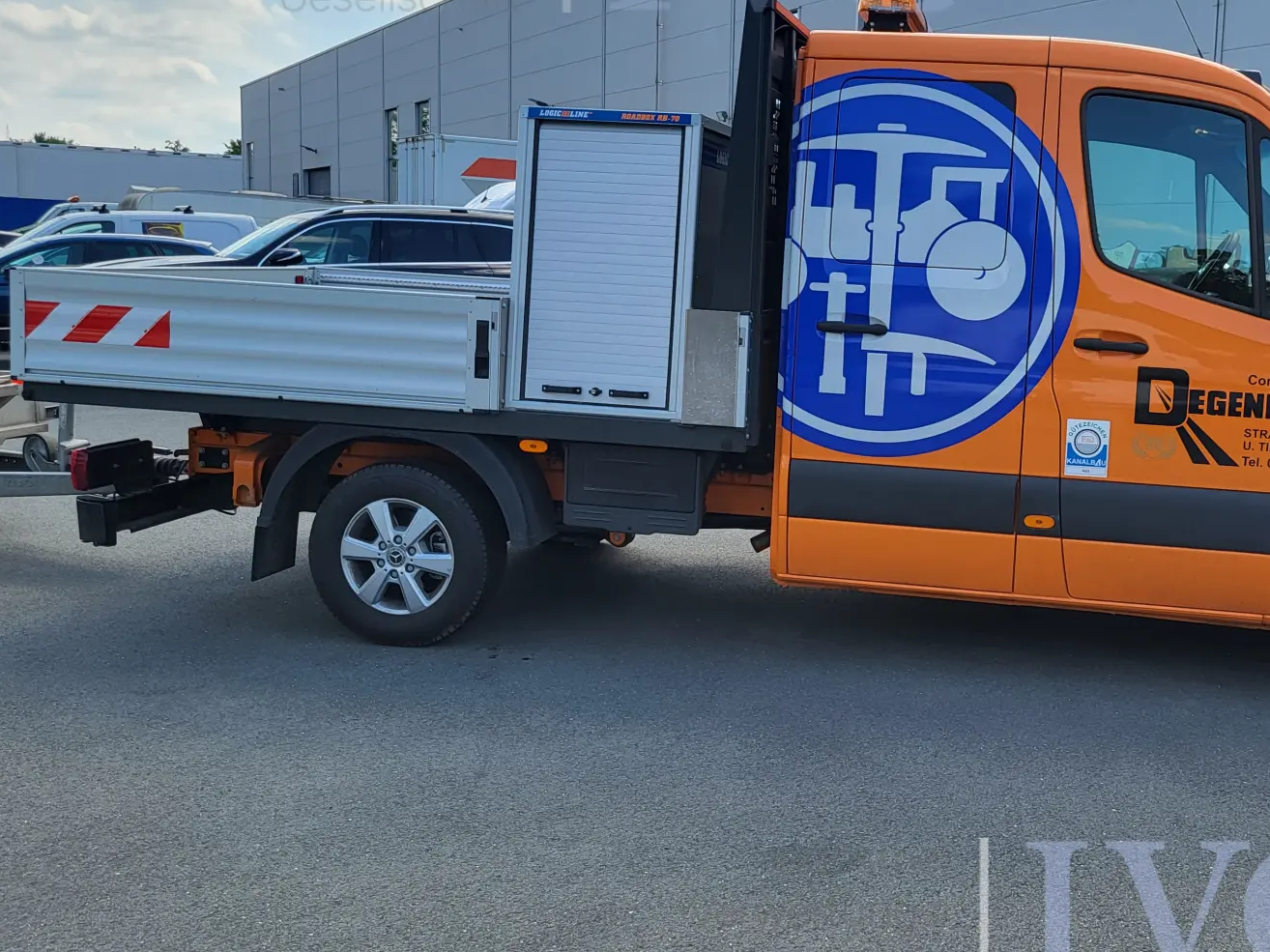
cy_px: 425
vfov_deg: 37.7
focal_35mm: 38
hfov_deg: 48.3
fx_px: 1394
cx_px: 826
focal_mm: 5.4
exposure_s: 1/1179
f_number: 1.8
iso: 40
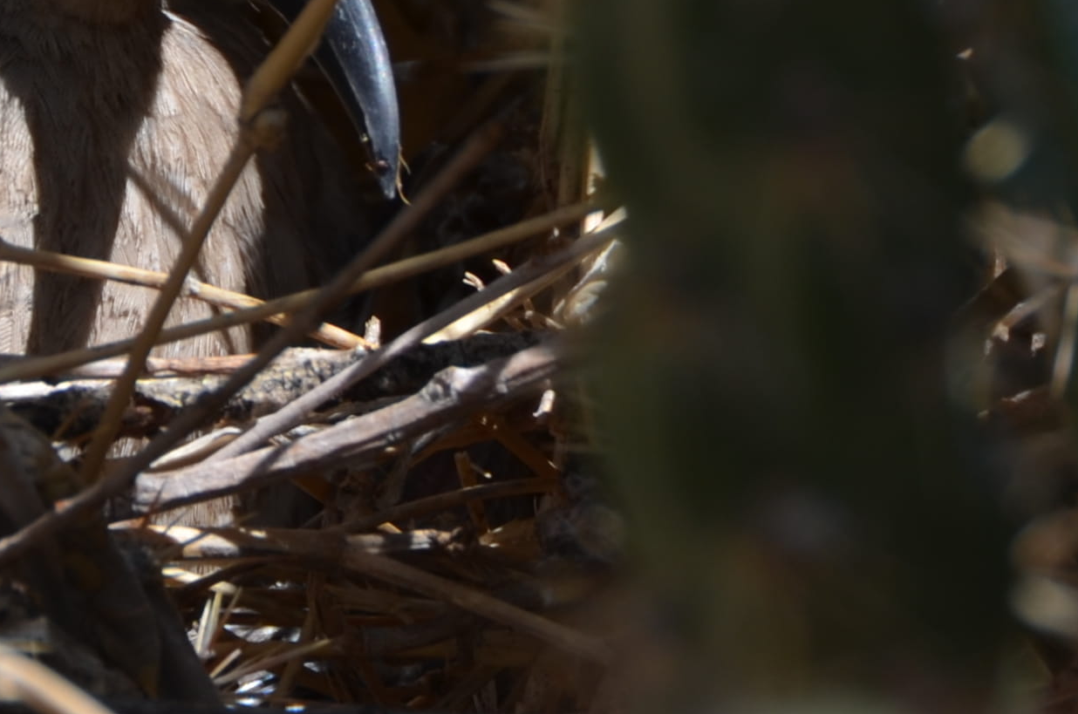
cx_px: 198
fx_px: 35744
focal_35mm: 1196
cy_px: -330
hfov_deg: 1.7
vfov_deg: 1.1
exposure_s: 1/250
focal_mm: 200
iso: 100
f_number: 8
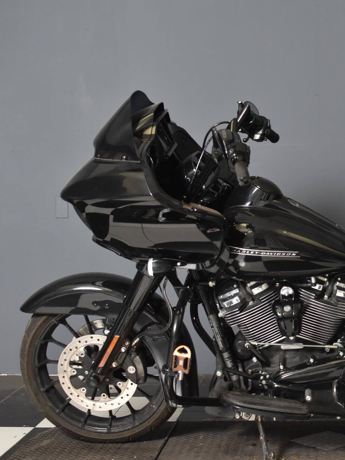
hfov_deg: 18.7
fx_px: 1020
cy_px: 230
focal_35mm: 77
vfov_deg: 25.4
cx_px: 345
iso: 800
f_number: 4.5
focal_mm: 35
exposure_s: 1/160
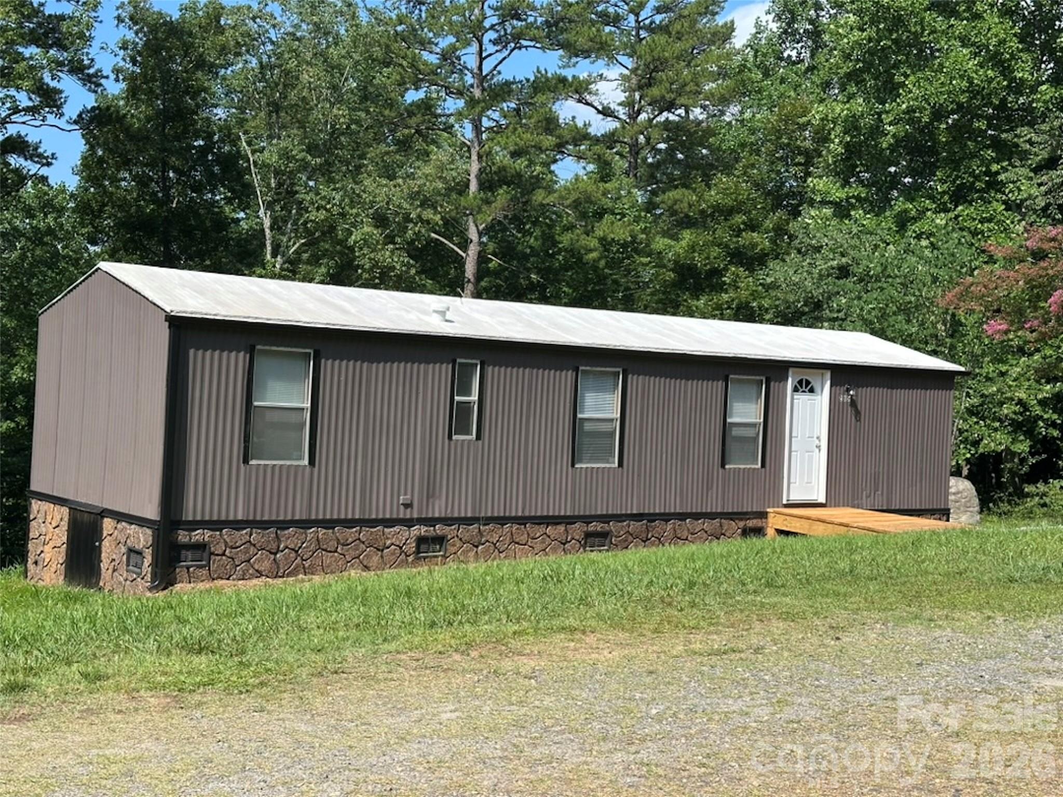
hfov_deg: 39.7
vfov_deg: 30.3
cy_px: 398
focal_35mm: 48
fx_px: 1474
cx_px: 532
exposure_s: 1/2469
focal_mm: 6.86
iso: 64
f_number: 1.78
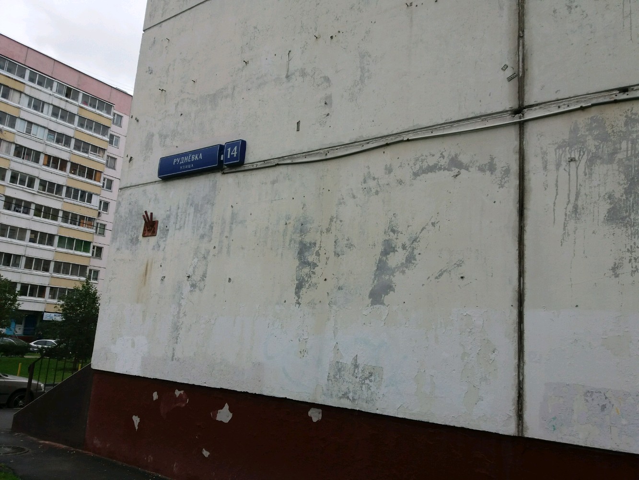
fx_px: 517
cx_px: 320
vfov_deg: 49.8
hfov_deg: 63.4
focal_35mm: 28
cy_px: 240
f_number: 1.9
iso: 64
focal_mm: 3.7
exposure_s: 1/556
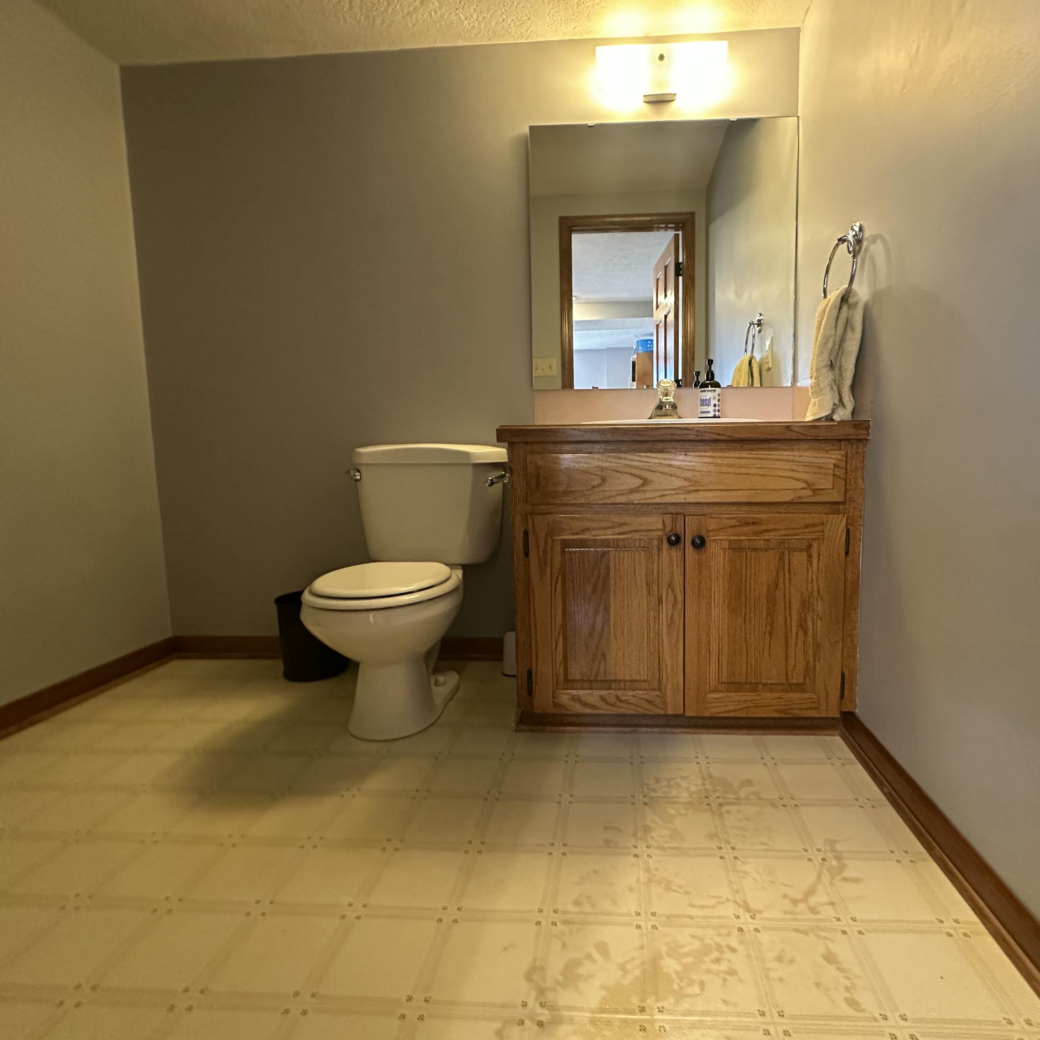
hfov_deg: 83.5
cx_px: 591
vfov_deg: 83.9
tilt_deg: -5.4
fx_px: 578
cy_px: 506
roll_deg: +0.3
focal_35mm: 17
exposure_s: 1/60
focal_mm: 2.22
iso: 800
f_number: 2.2
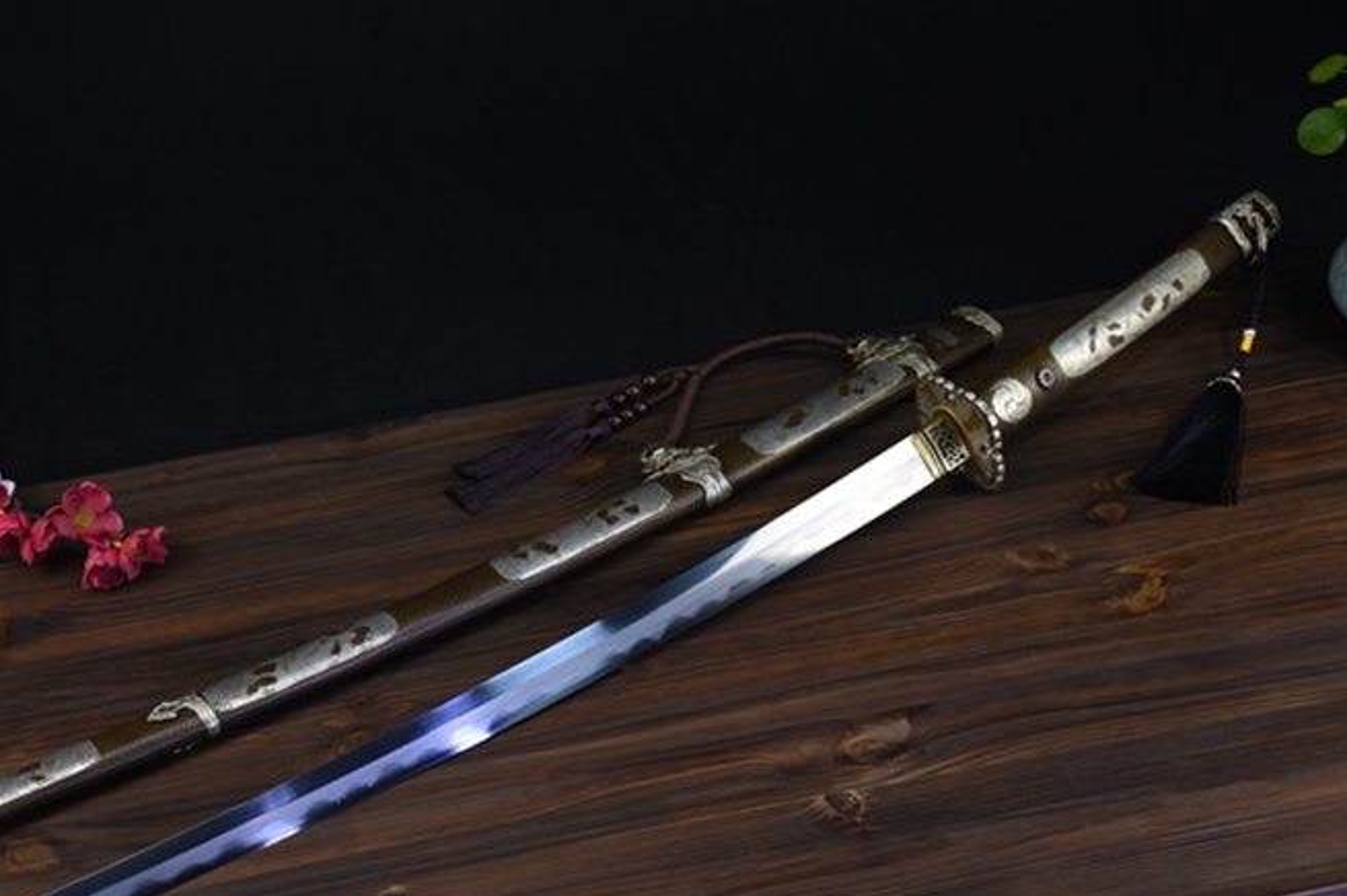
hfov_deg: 35.8
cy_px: 518
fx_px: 2082
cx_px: 596
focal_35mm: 56
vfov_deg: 24.3
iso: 100
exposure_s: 1/40
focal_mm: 27
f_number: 4
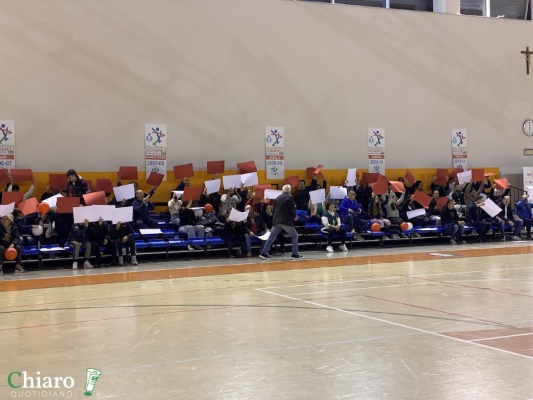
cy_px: 200
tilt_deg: -1.0
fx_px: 801
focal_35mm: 52
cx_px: 266
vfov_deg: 28.0
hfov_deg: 36.8
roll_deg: +1.8
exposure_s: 1/100
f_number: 2
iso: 160
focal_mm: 6
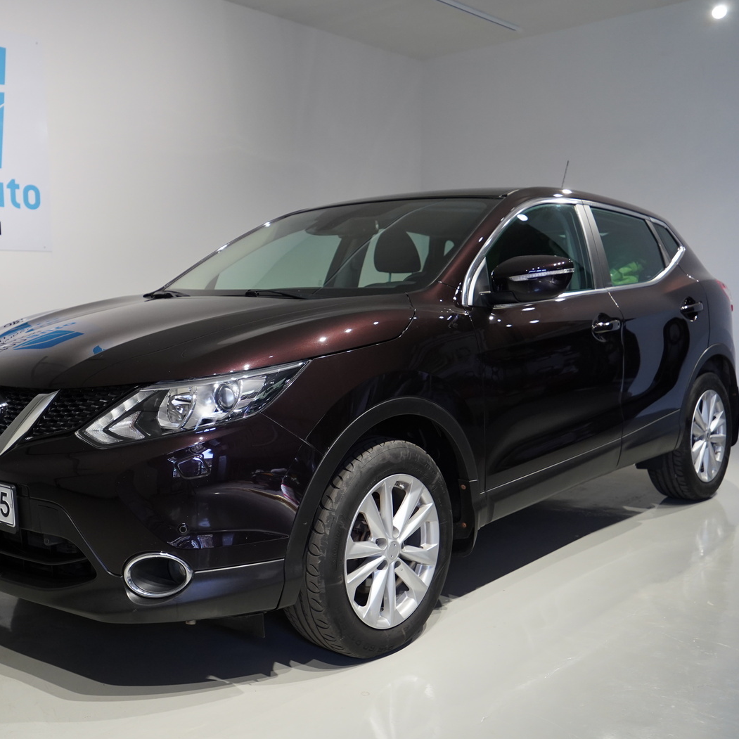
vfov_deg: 43.9
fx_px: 918
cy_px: 372
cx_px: 297
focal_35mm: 38
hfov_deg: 43.6
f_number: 3.2
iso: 1600
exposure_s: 1/160
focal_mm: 29
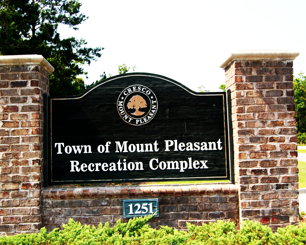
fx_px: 480
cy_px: 118
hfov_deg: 35.3
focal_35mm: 53
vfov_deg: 28.6
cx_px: 130
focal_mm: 30
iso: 250
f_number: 5.6
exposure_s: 1/500
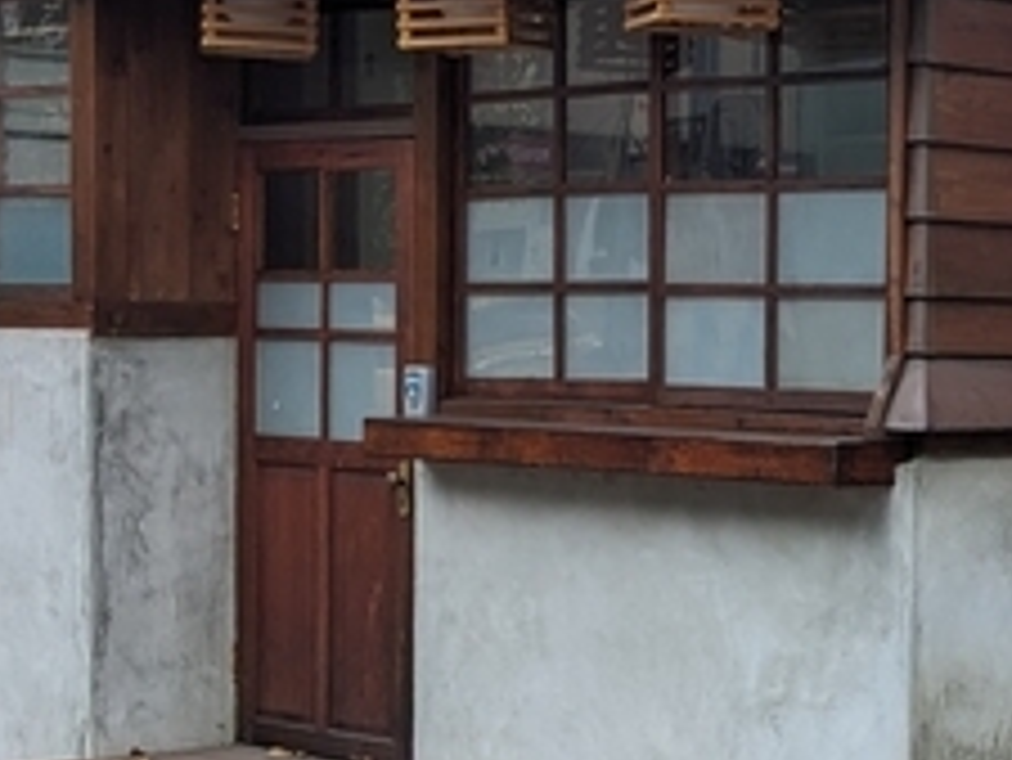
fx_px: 2808
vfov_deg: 15.4
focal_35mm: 96
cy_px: 472
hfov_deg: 19.3
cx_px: 1192
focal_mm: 4.38
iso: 49
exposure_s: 1/616
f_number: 1.73
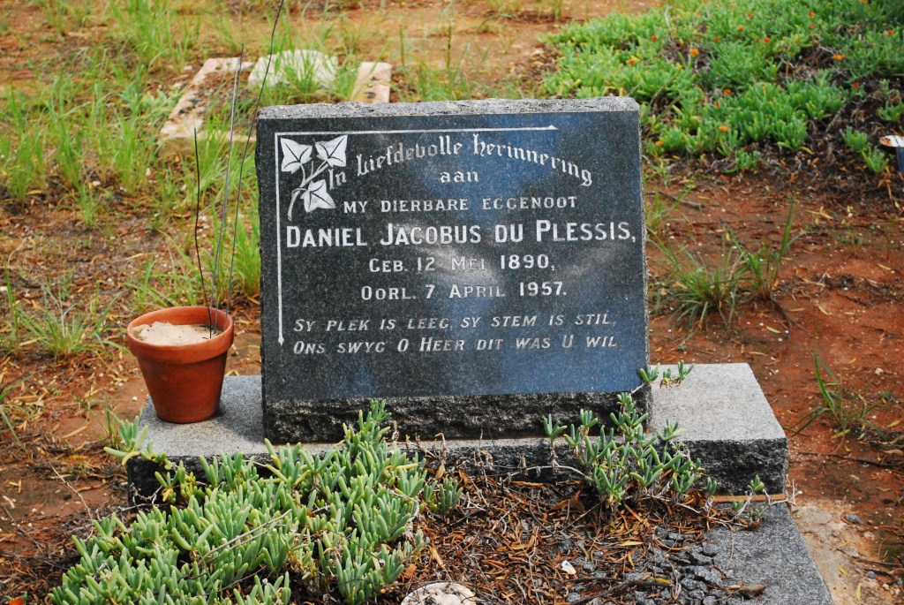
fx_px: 1584
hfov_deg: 31.9
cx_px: 452
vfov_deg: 21.6
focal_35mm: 63
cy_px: 302
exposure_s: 1/1000
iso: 1600
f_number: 5.3
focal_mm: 42
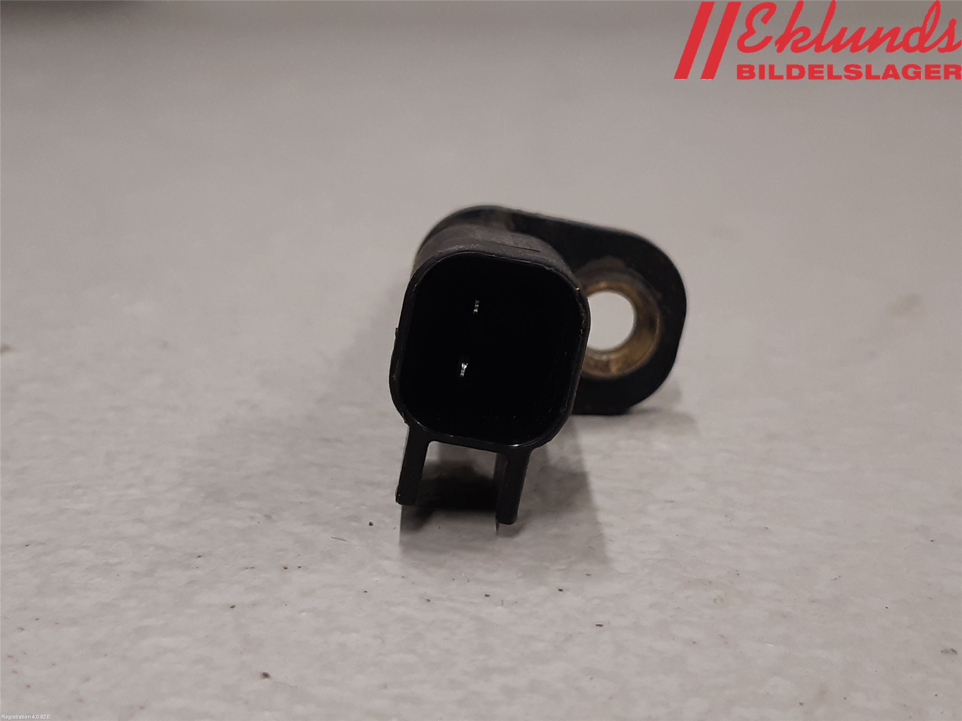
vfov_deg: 53.1
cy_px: 360
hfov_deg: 67.3
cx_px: 481
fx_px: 723
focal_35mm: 26
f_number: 1.7
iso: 100
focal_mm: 3.93
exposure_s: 1/50
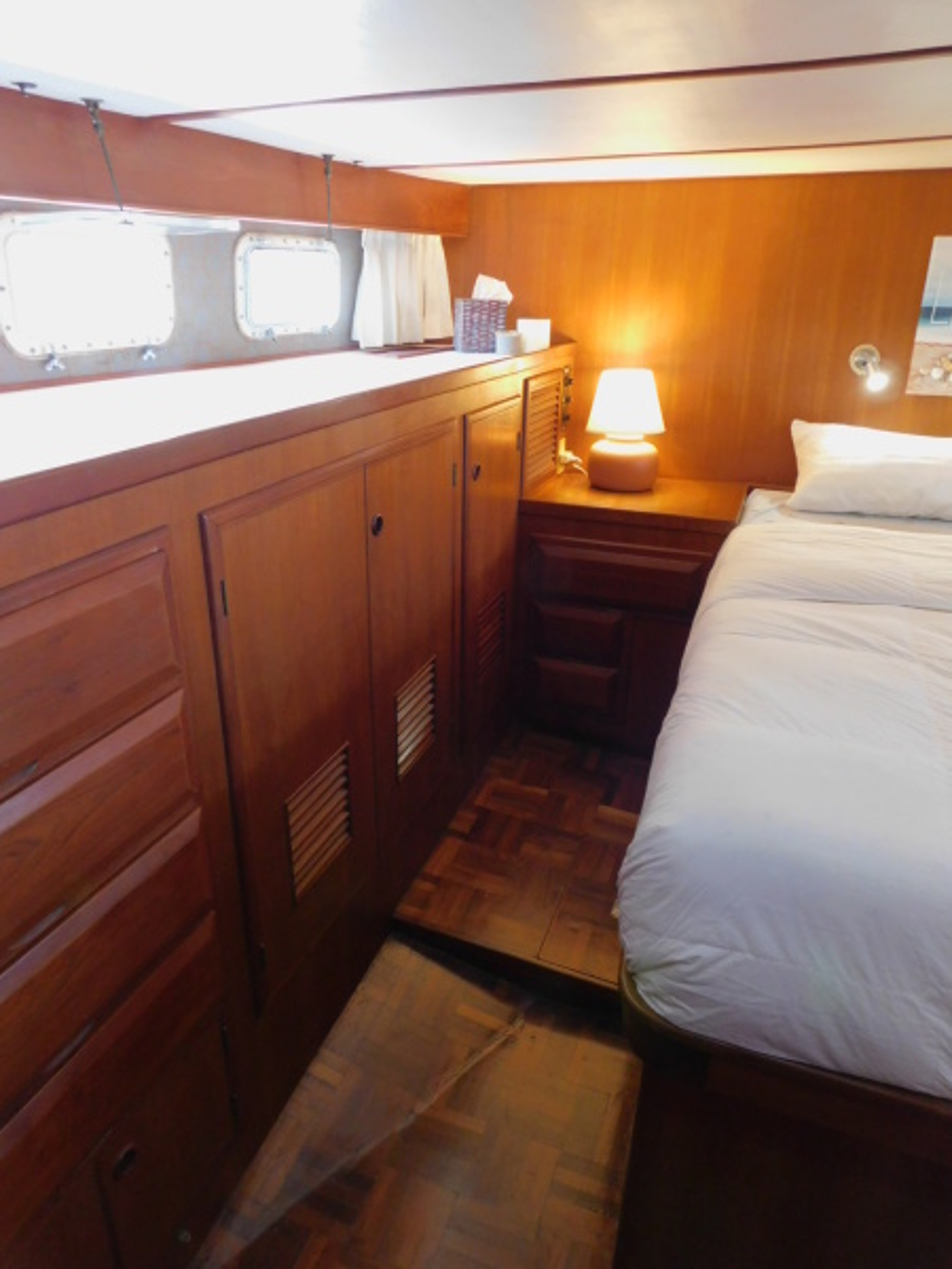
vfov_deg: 73.9
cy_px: 634
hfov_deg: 58.9
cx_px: 476
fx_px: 843
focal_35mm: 23
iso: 400
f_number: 3
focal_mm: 4
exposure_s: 1/15
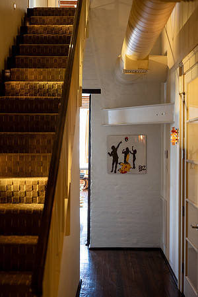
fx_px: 412
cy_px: 148
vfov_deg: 39.6
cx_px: 99
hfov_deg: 27.0
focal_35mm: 50
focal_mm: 50
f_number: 2.8
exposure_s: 1/40
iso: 400
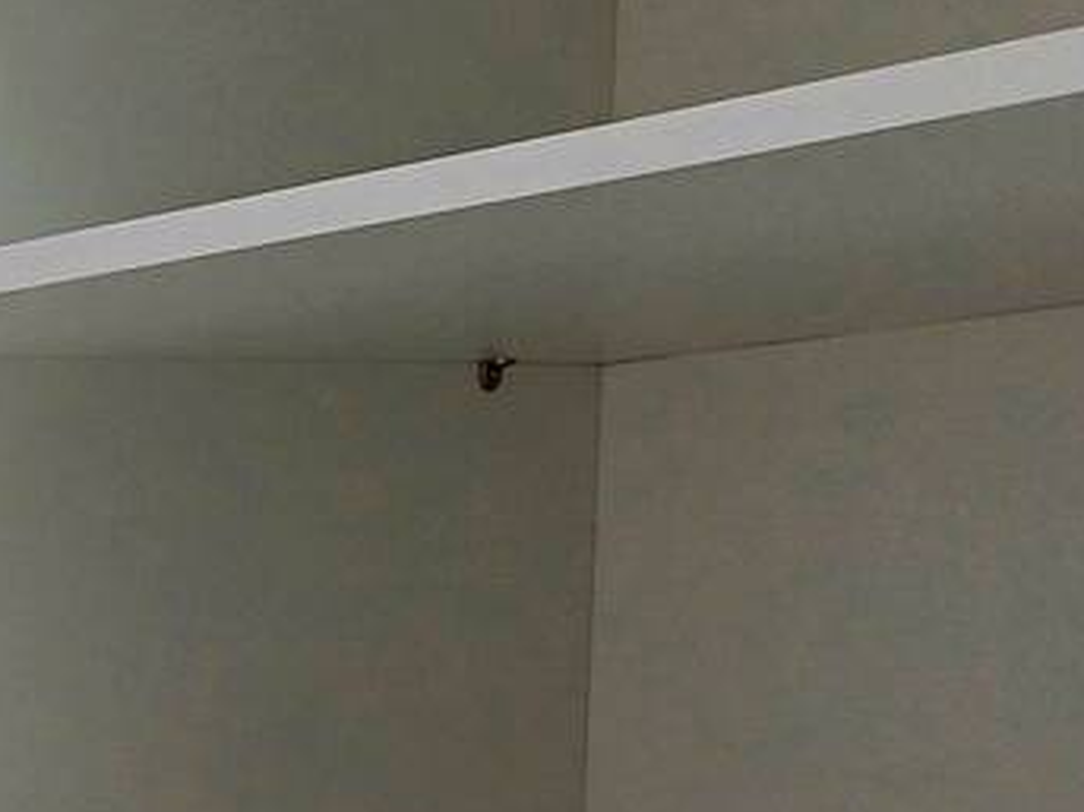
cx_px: -926
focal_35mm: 105
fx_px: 3287
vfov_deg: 13.3
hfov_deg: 15.7
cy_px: 1235
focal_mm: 4.65
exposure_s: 1/60.2
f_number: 1.8
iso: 50
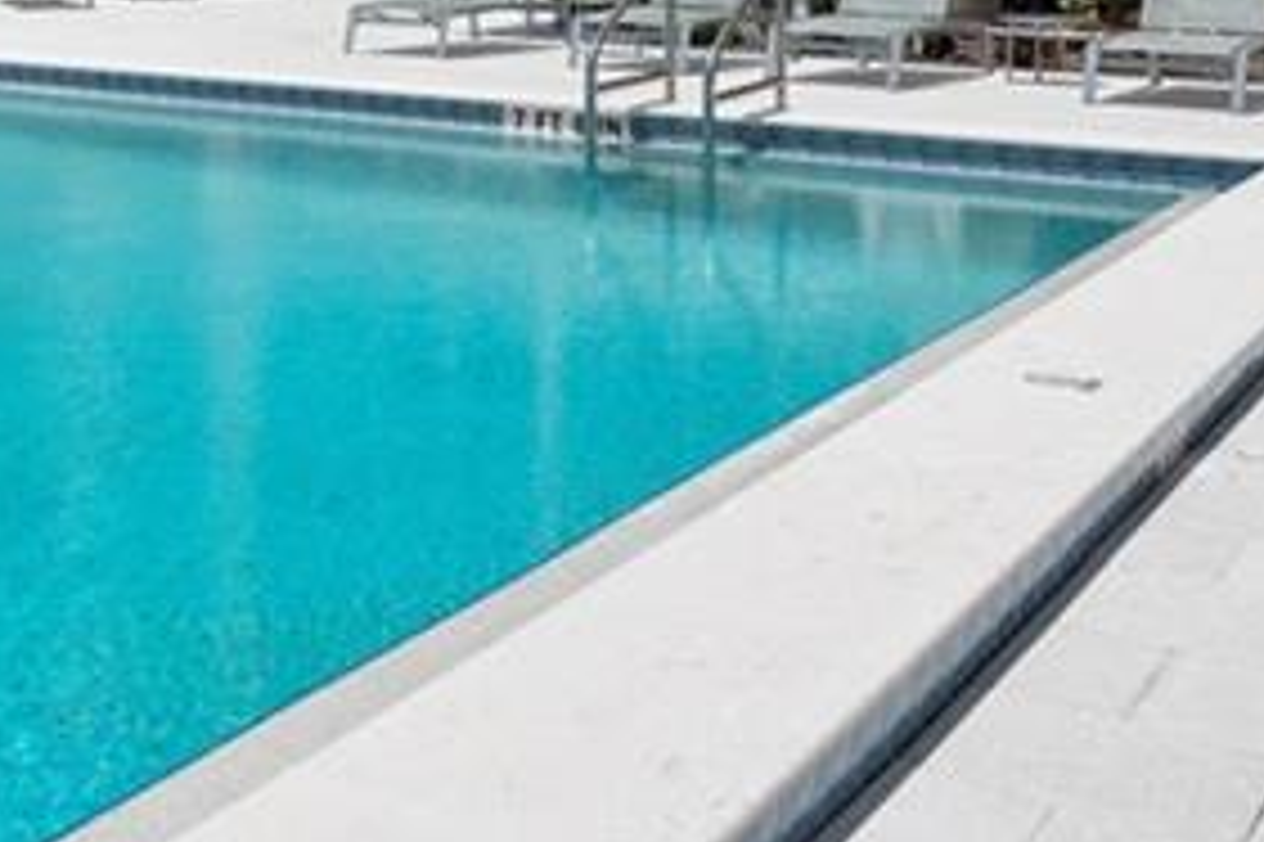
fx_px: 2176
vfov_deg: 20.6
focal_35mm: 62
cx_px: -265
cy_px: -133
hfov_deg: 28.2
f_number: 9
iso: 100
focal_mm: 17
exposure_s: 1/200
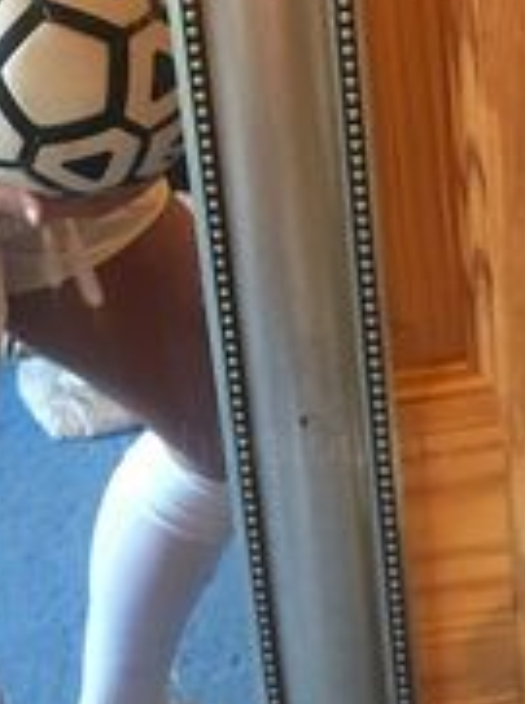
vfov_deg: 25.1
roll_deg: +8.0
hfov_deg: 19.3
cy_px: 37
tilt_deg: -21.4
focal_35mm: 75
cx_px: 89
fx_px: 1522
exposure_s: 1/17
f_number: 2.2
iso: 200
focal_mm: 4.15
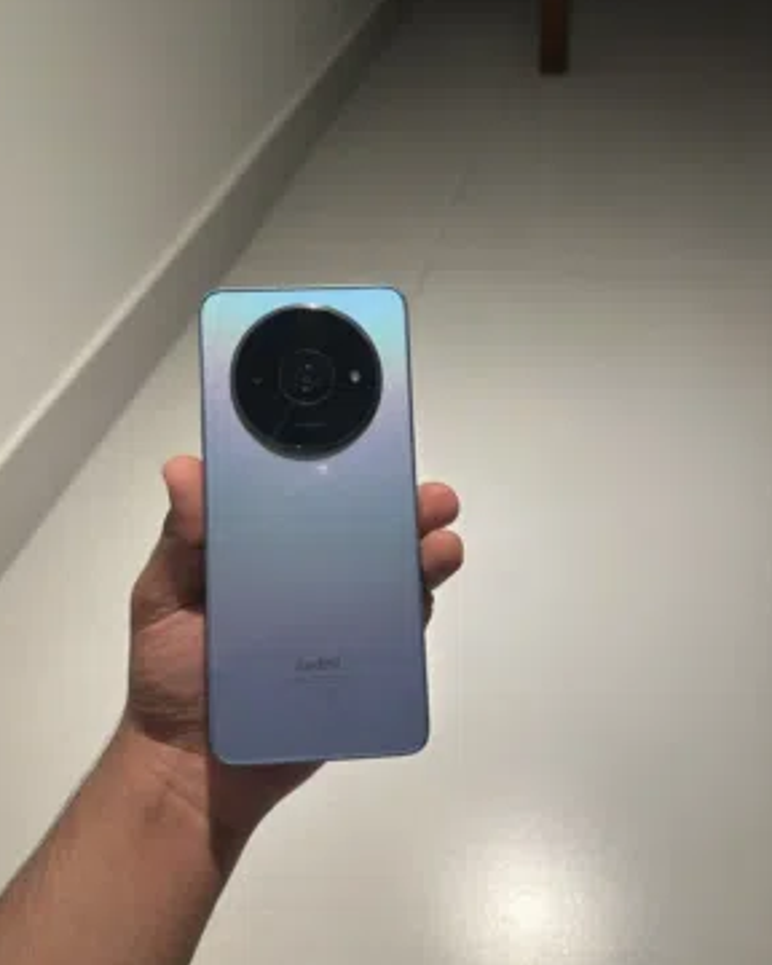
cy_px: 442
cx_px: 375
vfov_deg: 65.9
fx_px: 743
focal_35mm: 26
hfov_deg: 54.9
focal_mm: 6.86
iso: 200
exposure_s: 1/100
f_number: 1.78
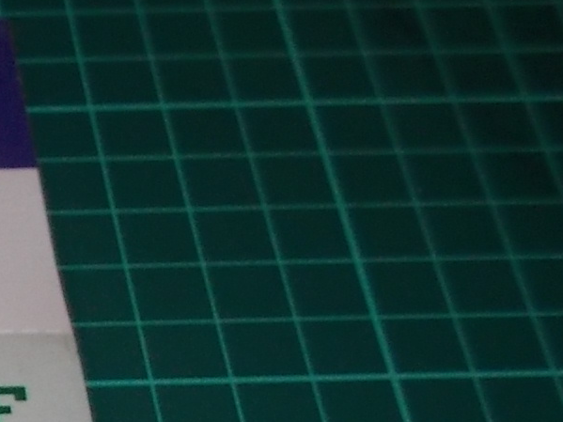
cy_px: 768
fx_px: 1789
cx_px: -461
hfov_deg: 15.3
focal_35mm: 110
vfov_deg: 12.3
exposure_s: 1/30
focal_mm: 4.1
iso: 200
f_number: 3.3
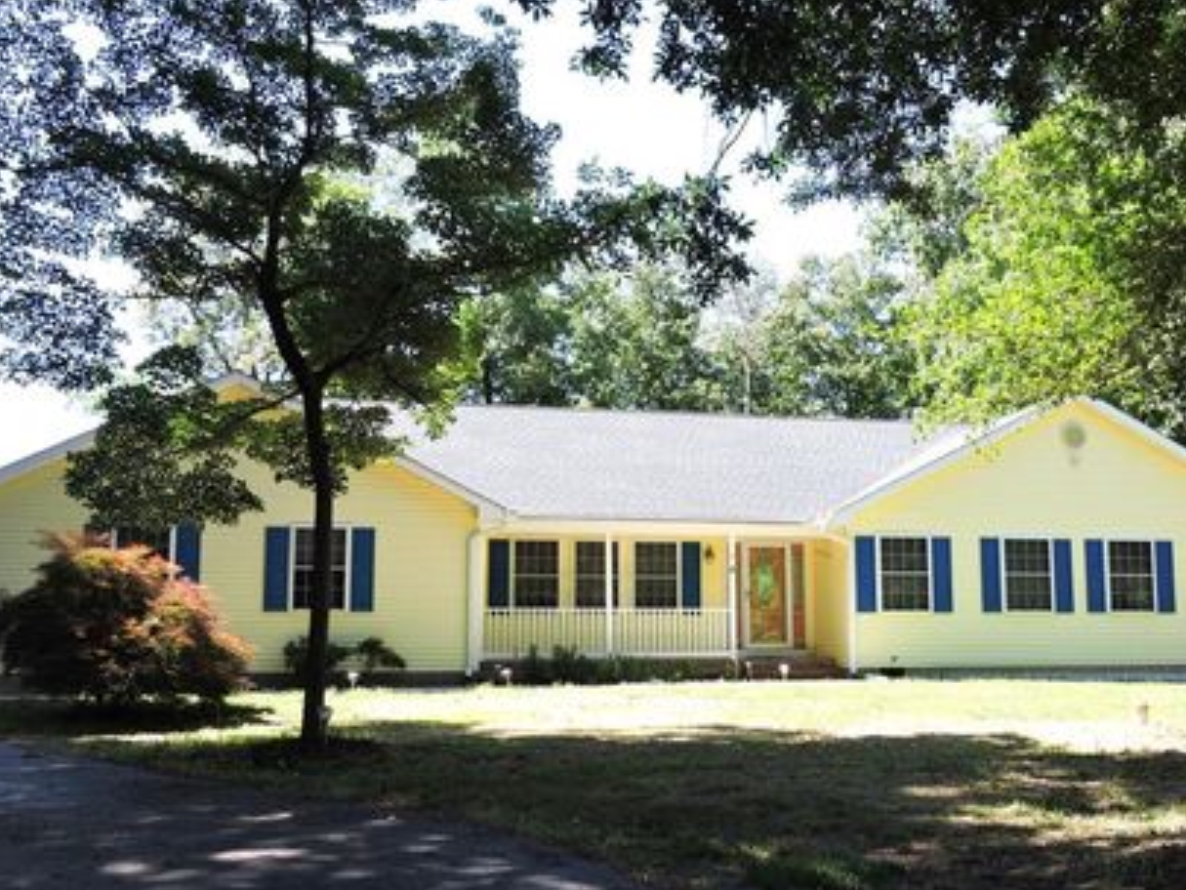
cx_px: 659
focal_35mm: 37
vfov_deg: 38.7
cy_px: 482
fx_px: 1268
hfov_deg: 50.0
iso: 100
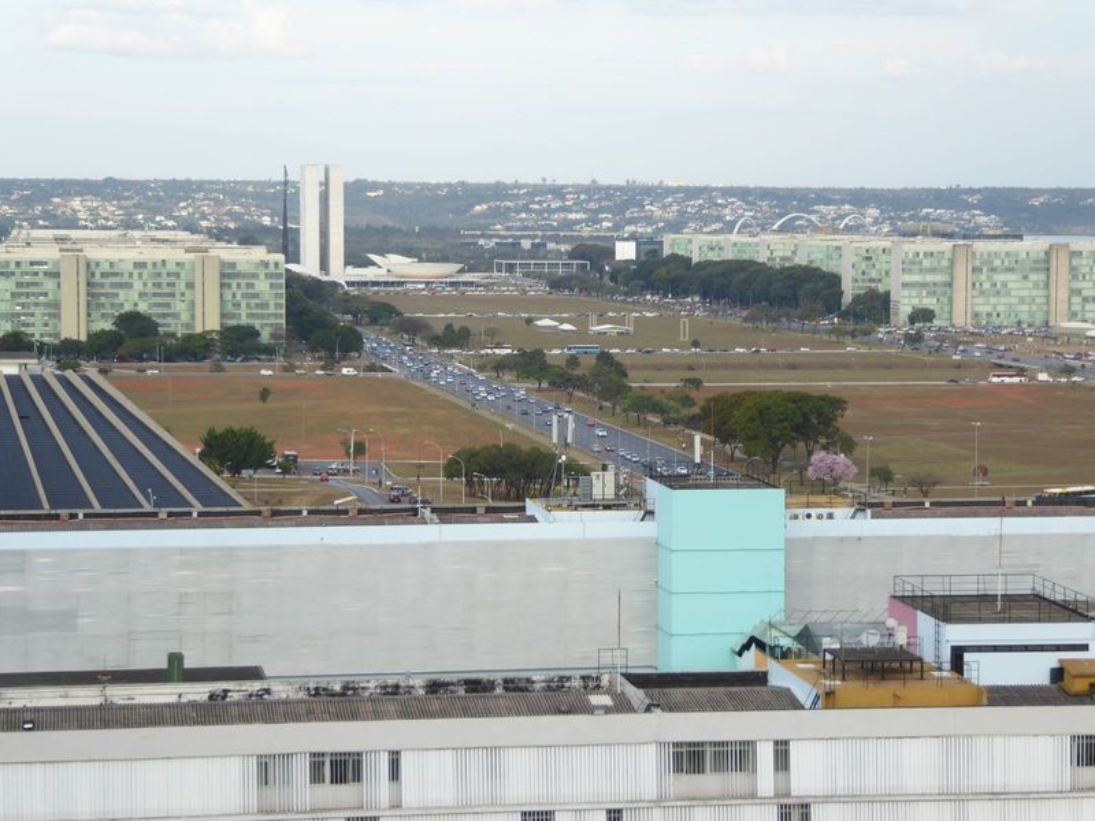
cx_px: 548
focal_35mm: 107
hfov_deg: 18.4
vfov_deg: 13.8
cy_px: 410
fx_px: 3385
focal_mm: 17.5
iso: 80
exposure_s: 1/80
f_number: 5
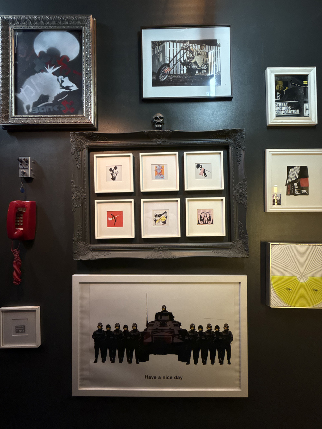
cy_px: 214
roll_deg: +0.1
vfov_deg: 102.1
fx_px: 174
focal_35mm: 14
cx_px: 161
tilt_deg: +1.0
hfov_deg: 85.7
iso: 800
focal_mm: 2.22
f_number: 2.2
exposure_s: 1/60
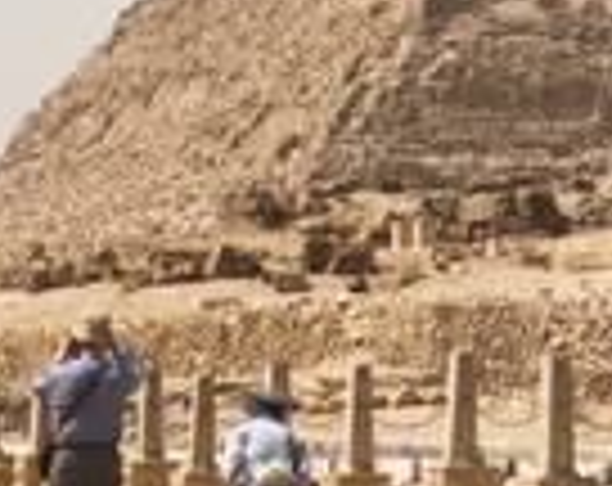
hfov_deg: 9.0
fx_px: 3829
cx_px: 760
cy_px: -828
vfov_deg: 6.7
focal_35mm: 212
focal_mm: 7.1
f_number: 1.9
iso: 50
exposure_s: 1/859
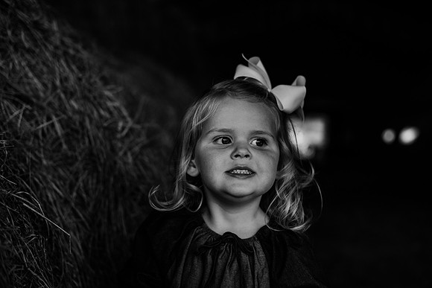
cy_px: 144
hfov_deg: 39.6
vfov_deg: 27.0
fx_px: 600
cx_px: 216
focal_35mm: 50
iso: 200
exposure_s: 1/800
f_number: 2.8
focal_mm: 50
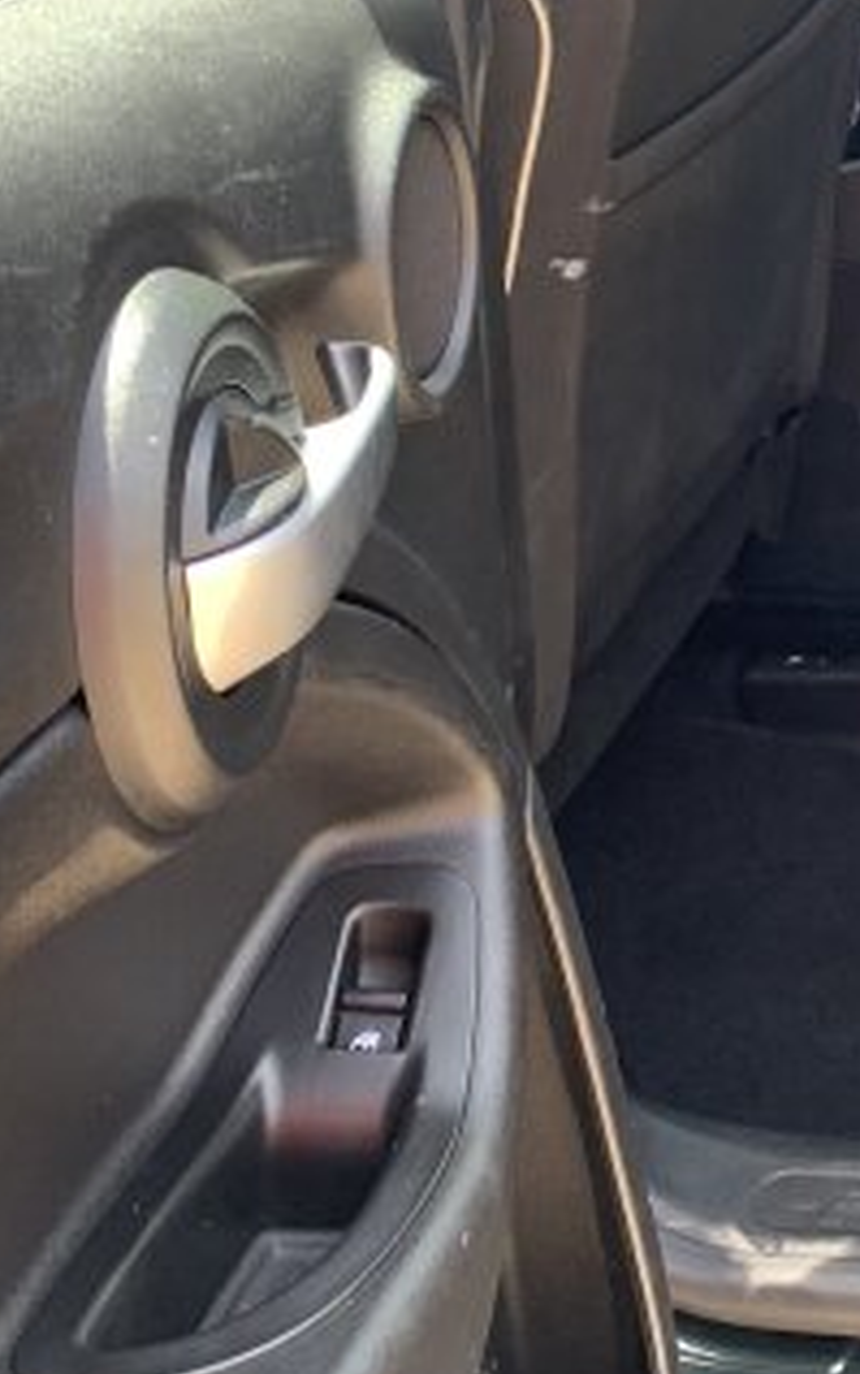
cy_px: 201
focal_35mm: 78
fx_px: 2922
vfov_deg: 25.8
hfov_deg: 15.8
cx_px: 1167
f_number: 1.8
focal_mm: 4.25
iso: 64
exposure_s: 1/121
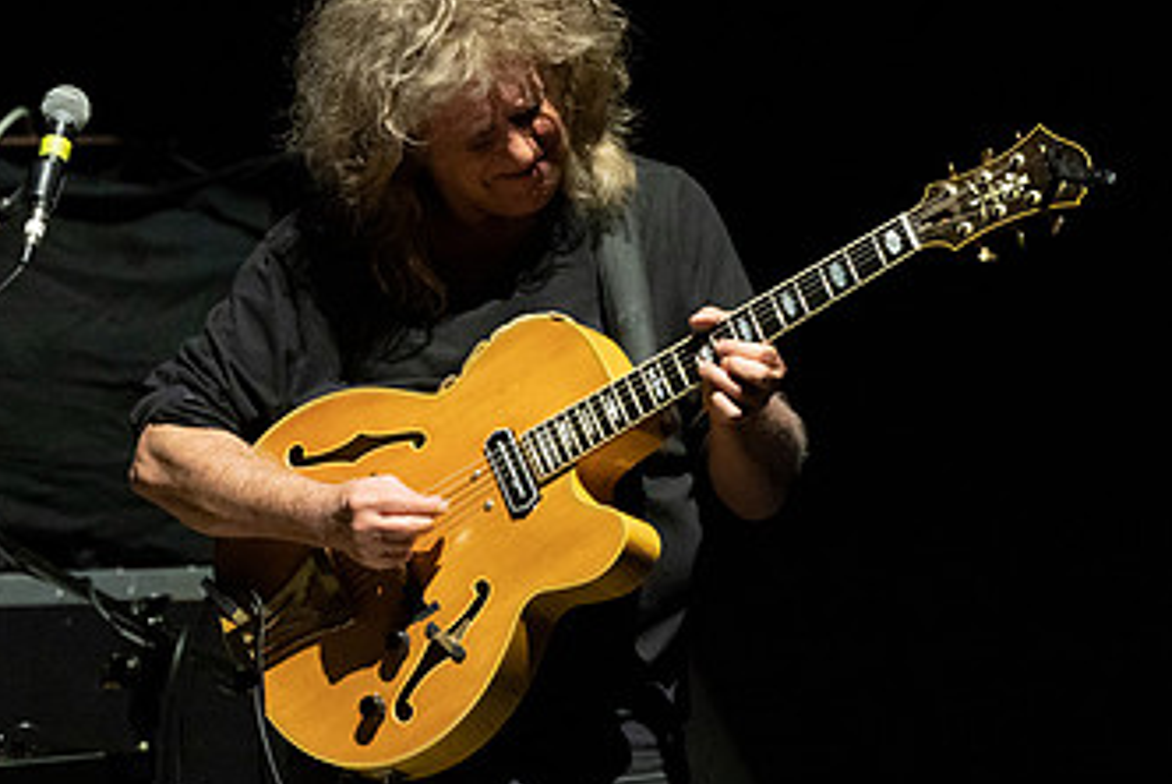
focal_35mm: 683
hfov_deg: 3.0
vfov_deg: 2.0
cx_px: 639
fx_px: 22254
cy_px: 327
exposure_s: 1/250
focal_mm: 391
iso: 3200
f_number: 5.6
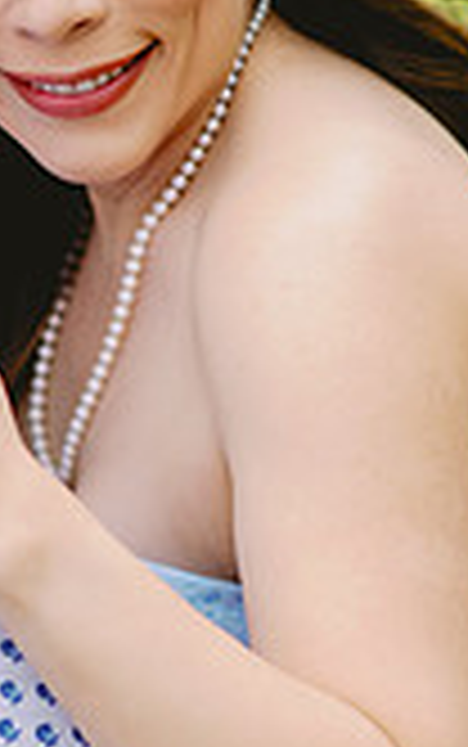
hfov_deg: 5.6
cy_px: 418
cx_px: 18
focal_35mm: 235
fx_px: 4787
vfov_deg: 8.9
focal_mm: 85
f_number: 2
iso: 200
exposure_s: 1/2000
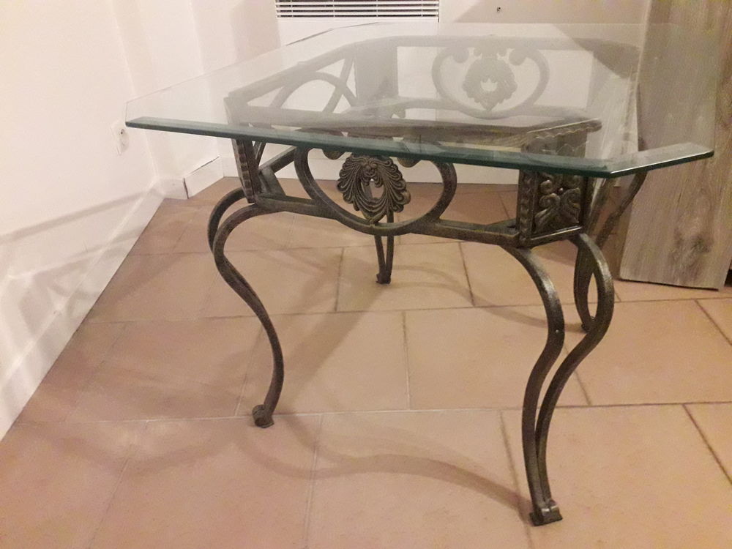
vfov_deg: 51.4
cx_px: 366
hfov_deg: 65.3
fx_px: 571
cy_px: 274
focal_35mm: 27
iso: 800
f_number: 1.9
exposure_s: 1/20
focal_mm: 3.6
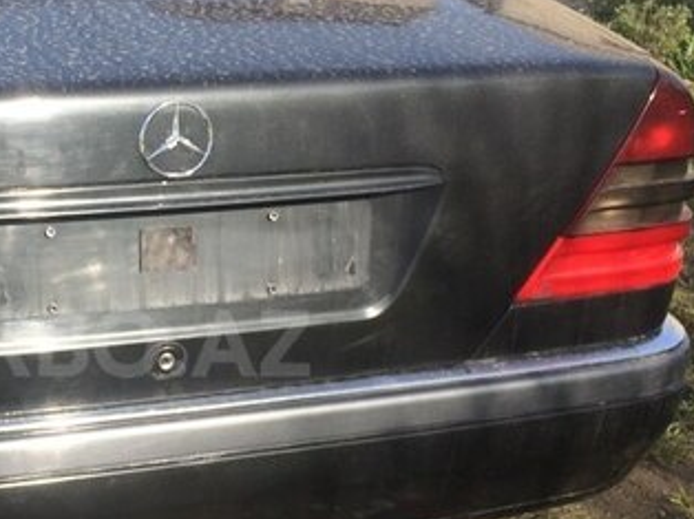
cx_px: 84
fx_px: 1222
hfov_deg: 30.5
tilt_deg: -34.5
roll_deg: +2.3
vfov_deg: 23.9
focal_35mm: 61
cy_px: 343
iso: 32
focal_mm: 4.15
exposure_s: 1/933
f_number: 2.2
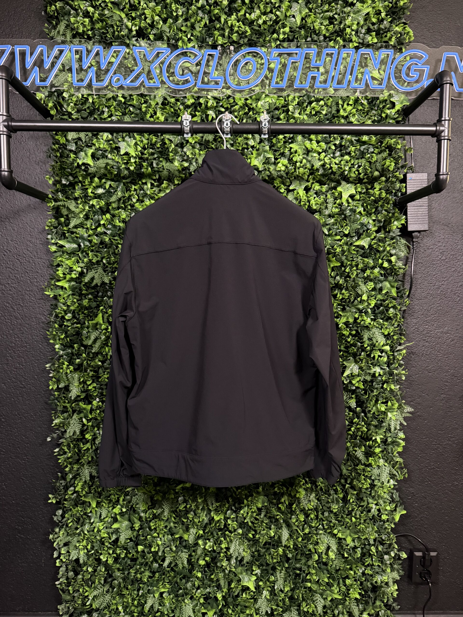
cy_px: 308
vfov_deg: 71.6
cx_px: 232
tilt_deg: -3.7
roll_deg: -0.6
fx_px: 428
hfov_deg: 56.8
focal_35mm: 24
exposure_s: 1/35
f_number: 1.78
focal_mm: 6.76
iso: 1000
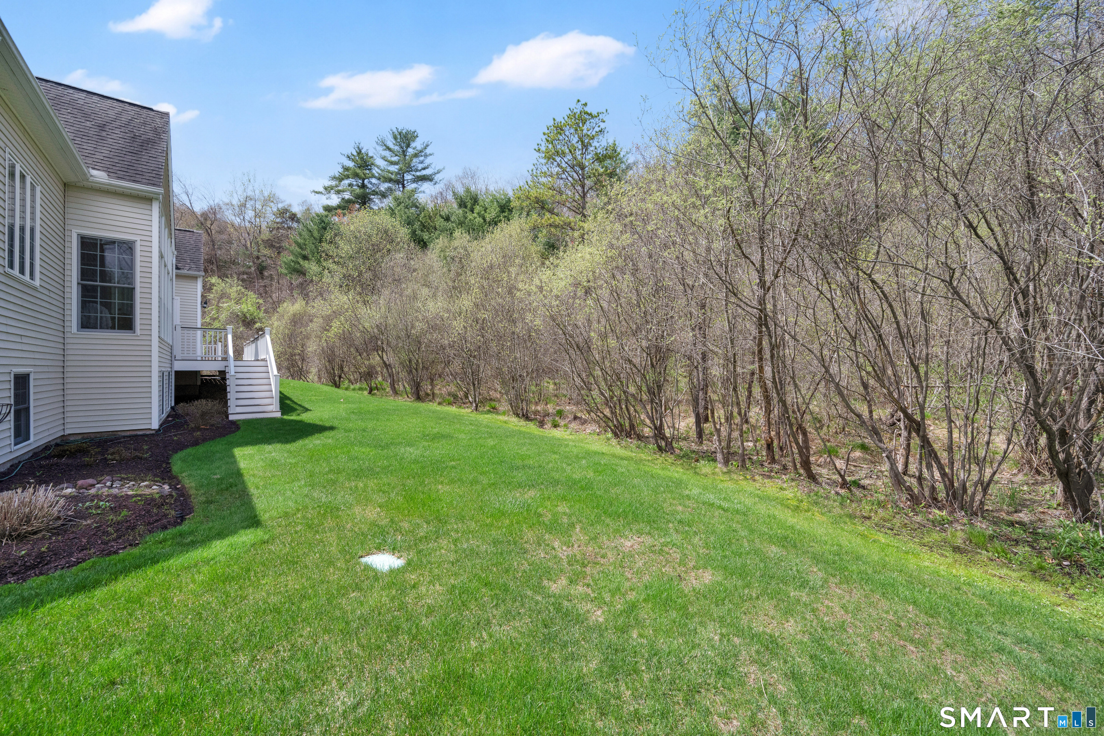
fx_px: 429
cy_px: 368
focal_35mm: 14
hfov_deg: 104.3
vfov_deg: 81.2
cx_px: 552
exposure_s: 1/800
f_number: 9
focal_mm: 14
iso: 500
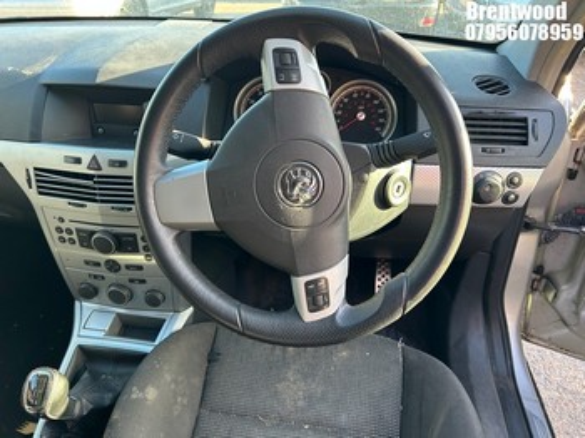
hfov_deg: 67.3
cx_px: 292
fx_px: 439
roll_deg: +2.2
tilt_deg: -29.9
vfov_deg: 53.0
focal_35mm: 26
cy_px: 219
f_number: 1.5
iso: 80
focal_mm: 5.7
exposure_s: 1/121
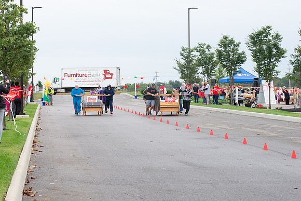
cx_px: 138
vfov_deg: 14.2
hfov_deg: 21.1
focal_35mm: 97
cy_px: 105
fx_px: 808
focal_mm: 75
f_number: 9
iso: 640
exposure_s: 1/250
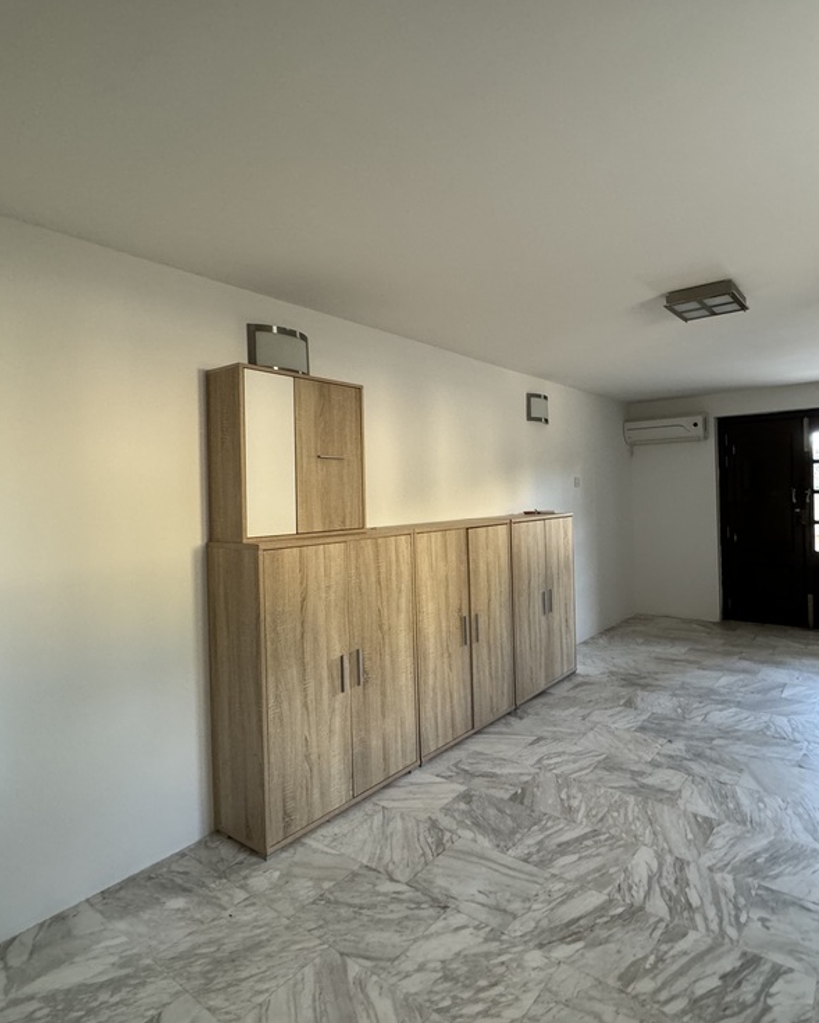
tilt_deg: -0.3
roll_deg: +1.8
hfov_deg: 69.6
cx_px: 519
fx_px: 576
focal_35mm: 19
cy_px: 492
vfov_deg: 83.2
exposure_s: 1/50
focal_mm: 2.22
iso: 320
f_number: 2.2
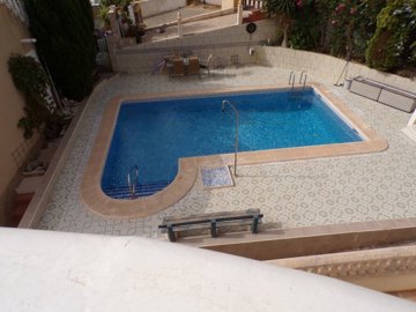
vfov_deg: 56.8
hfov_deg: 71.6
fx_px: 288
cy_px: 156
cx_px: 208
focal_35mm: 24
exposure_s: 1/500
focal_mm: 4.3
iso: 80
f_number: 5.8
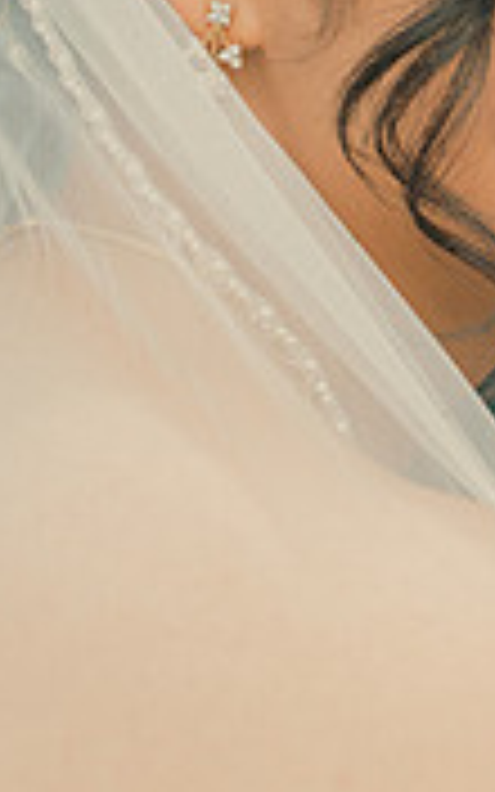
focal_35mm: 347
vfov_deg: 6.0
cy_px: 88
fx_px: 7490
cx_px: 706
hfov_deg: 3.8
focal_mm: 69
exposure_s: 1/160
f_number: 3.5
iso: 125
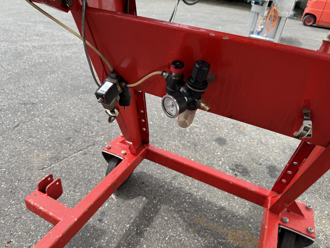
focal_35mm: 24
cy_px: 124
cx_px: 165
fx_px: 229
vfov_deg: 56.8
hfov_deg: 71.6
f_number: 1.78
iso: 80
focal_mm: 6.76
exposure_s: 1/1770
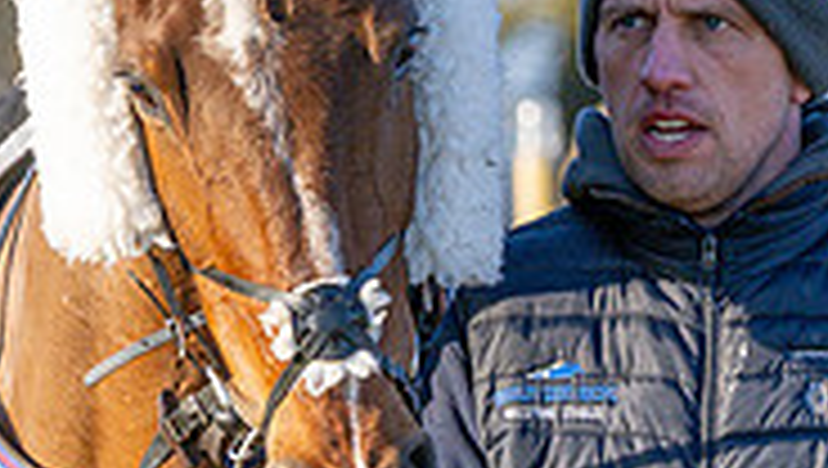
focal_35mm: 935
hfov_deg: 2.3
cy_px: 603
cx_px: 437
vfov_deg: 1.3
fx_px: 20552
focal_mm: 150
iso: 400
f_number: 4
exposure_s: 1/1000
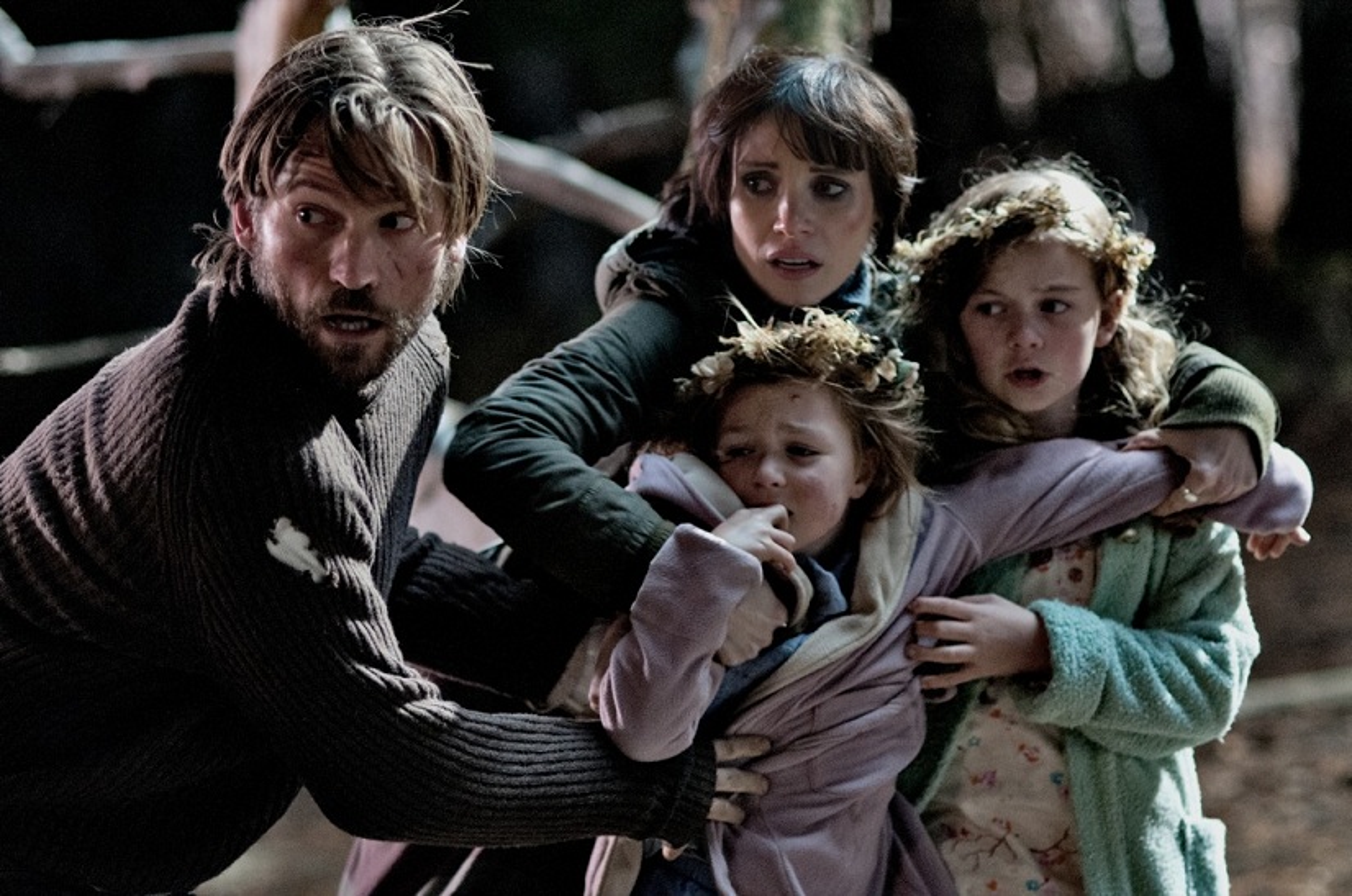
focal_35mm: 128
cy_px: 448
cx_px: 676
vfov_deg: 10.7
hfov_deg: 16.1
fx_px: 4780
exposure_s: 1/160
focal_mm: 85
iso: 1600
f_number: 2.2
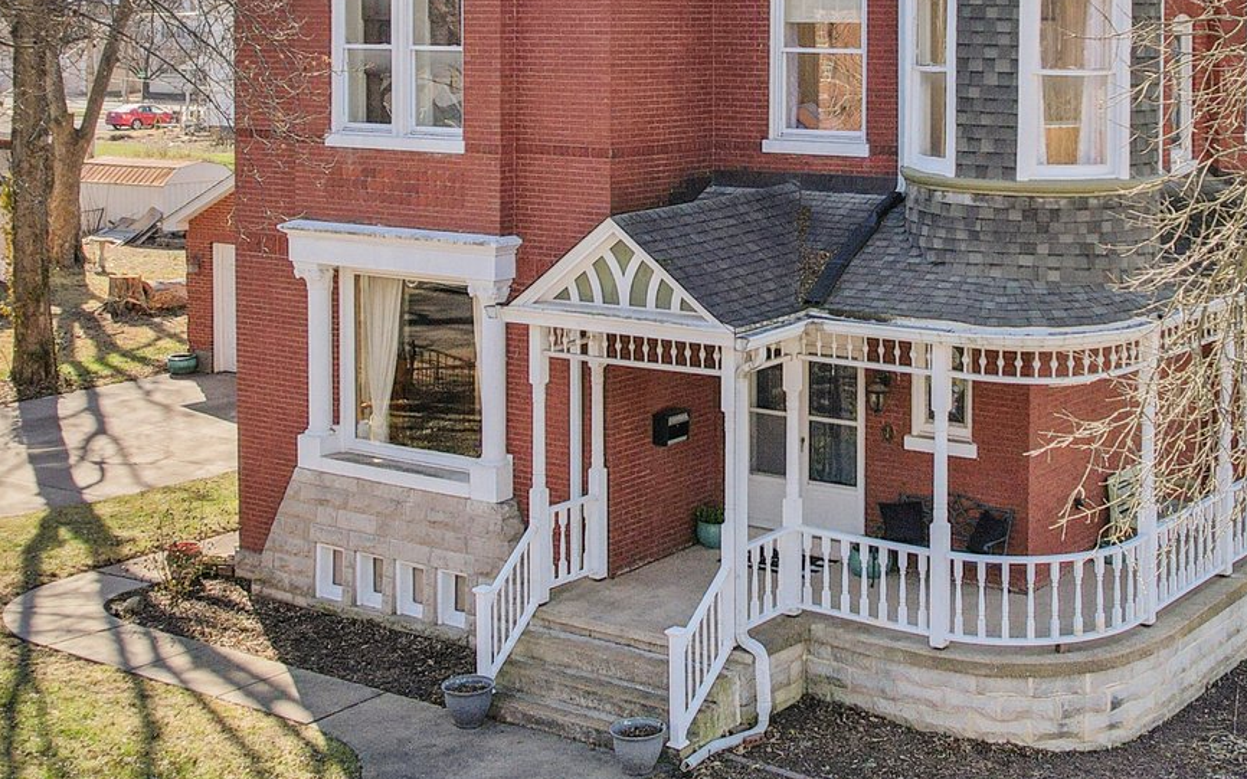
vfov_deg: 24.0
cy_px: 146
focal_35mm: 53
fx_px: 1801
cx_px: 772
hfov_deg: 38.0
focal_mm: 8.4
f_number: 2.8
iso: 100
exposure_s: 1/1250
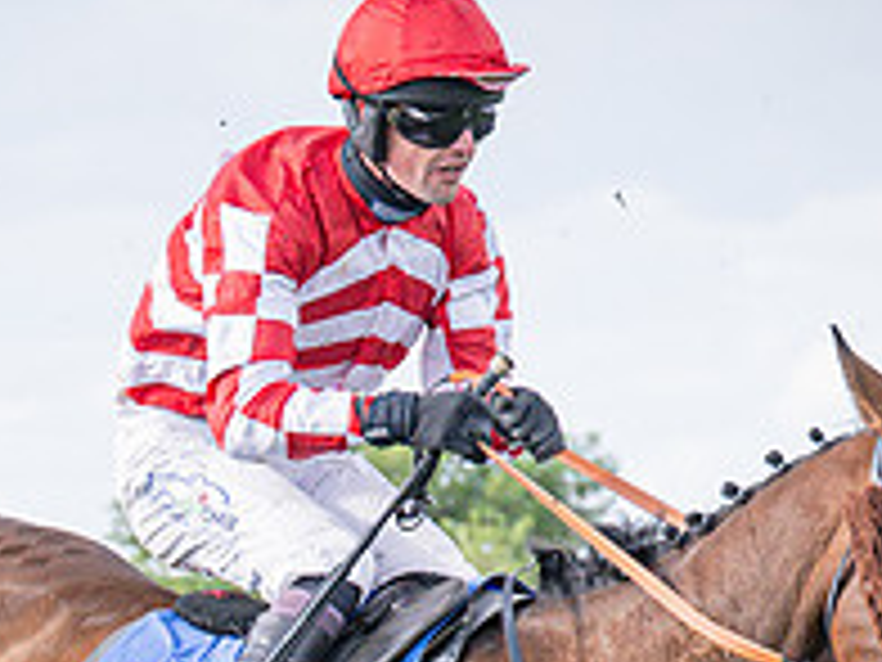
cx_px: -243
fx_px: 10421
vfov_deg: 3.6
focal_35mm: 409
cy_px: 1149
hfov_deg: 4.8
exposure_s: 1/1250
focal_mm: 70
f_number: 4
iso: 400
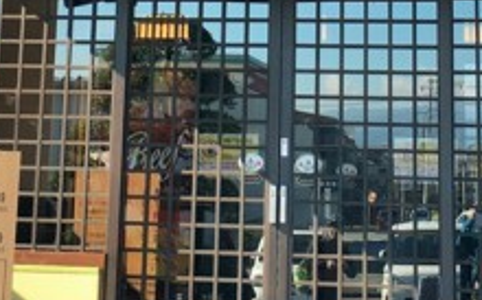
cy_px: -140
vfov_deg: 11.2
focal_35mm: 112
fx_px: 1470
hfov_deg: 18.6
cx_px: 215
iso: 25
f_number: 2.2
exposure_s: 1/181
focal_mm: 4.15
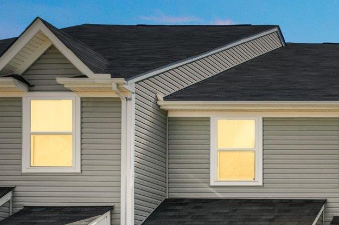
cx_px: 550
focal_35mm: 59
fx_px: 555
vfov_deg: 20.8
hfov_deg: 23.9
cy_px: 297
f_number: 9
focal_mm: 18
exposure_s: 1/800
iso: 200
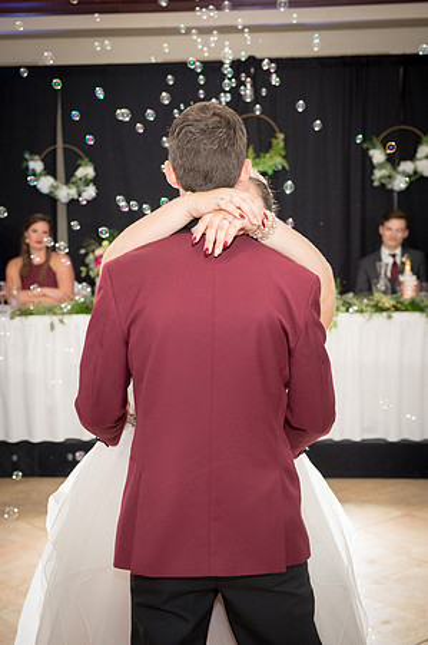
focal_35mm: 58
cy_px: 322
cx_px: 214
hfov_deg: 23.3
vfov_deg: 34.5
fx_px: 1037
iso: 800
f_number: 4
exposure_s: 1/125
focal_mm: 58
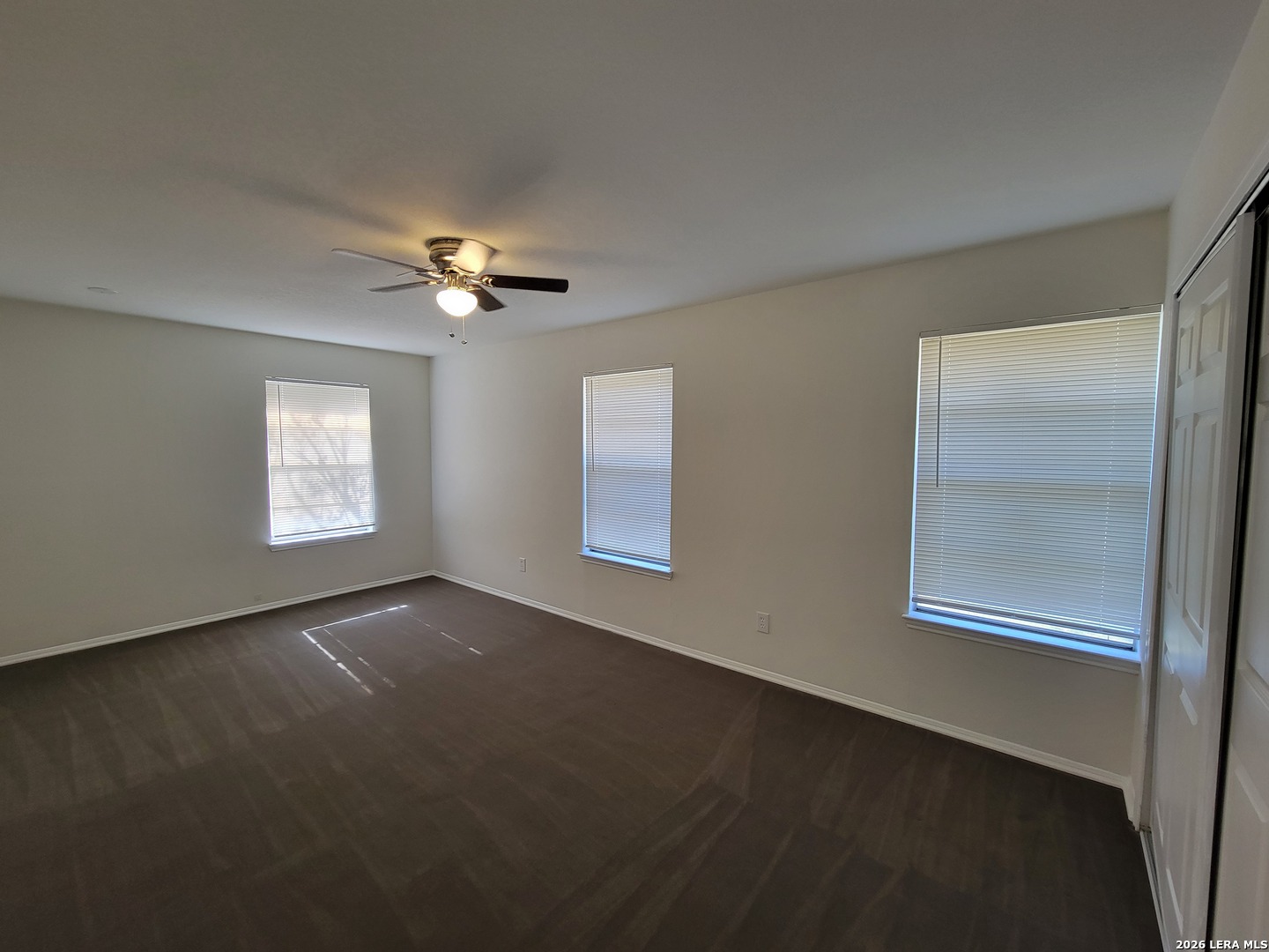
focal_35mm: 13
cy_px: 476
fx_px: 477
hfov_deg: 106.2
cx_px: 634
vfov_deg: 89.9
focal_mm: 2.2
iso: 125
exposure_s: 1/60
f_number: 2.2
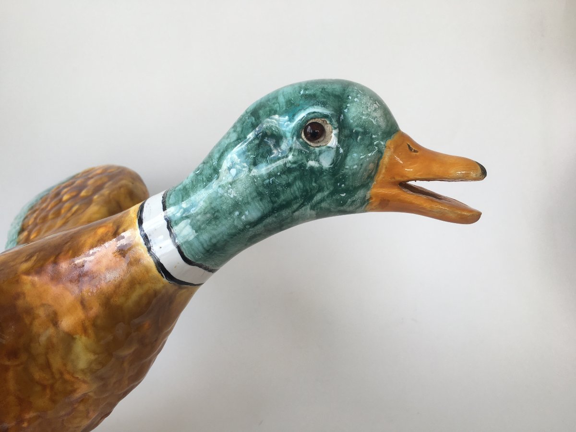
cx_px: 288
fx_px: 483
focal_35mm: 29
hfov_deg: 61.7
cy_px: 216
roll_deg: +0.4
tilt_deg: -17.0
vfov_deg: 48.2
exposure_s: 1/155
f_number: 2.2
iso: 25
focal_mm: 4.15
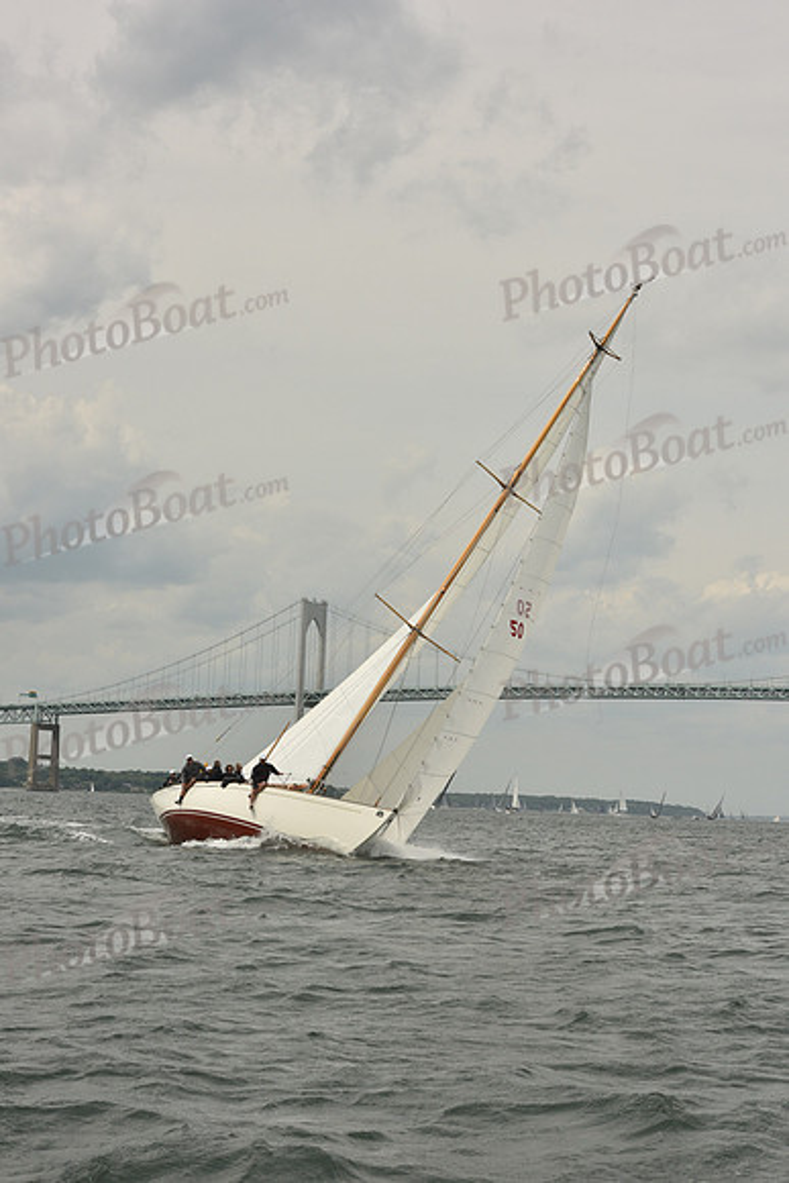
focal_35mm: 70
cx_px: 394
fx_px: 2300
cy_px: 592
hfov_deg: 19.5
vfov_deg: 28.8
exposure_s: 1/1000
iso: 400
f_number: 13
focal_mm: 70
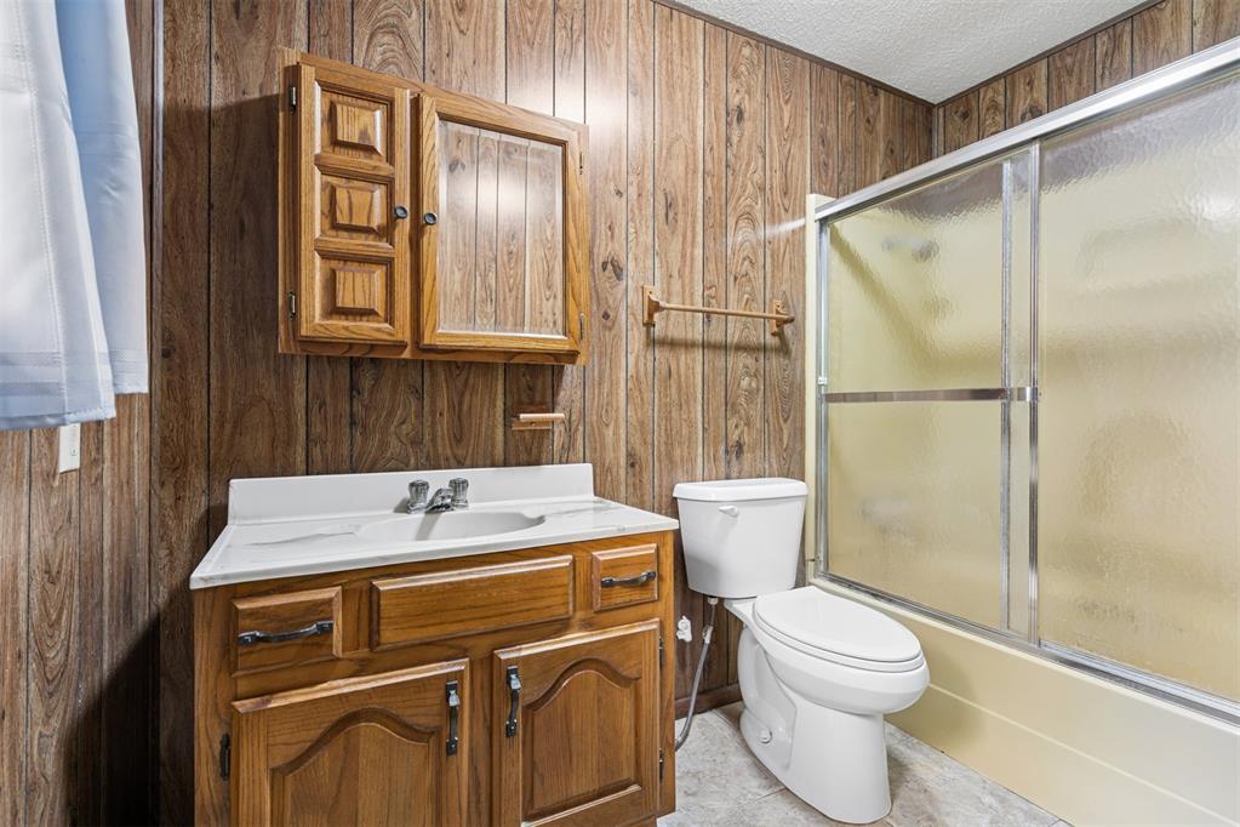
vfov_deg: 73.7
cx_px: 620
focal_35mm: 16
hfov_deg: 96.7
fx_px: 551
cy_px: 414
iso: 200
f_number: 8
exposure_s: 1.3
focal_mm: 16
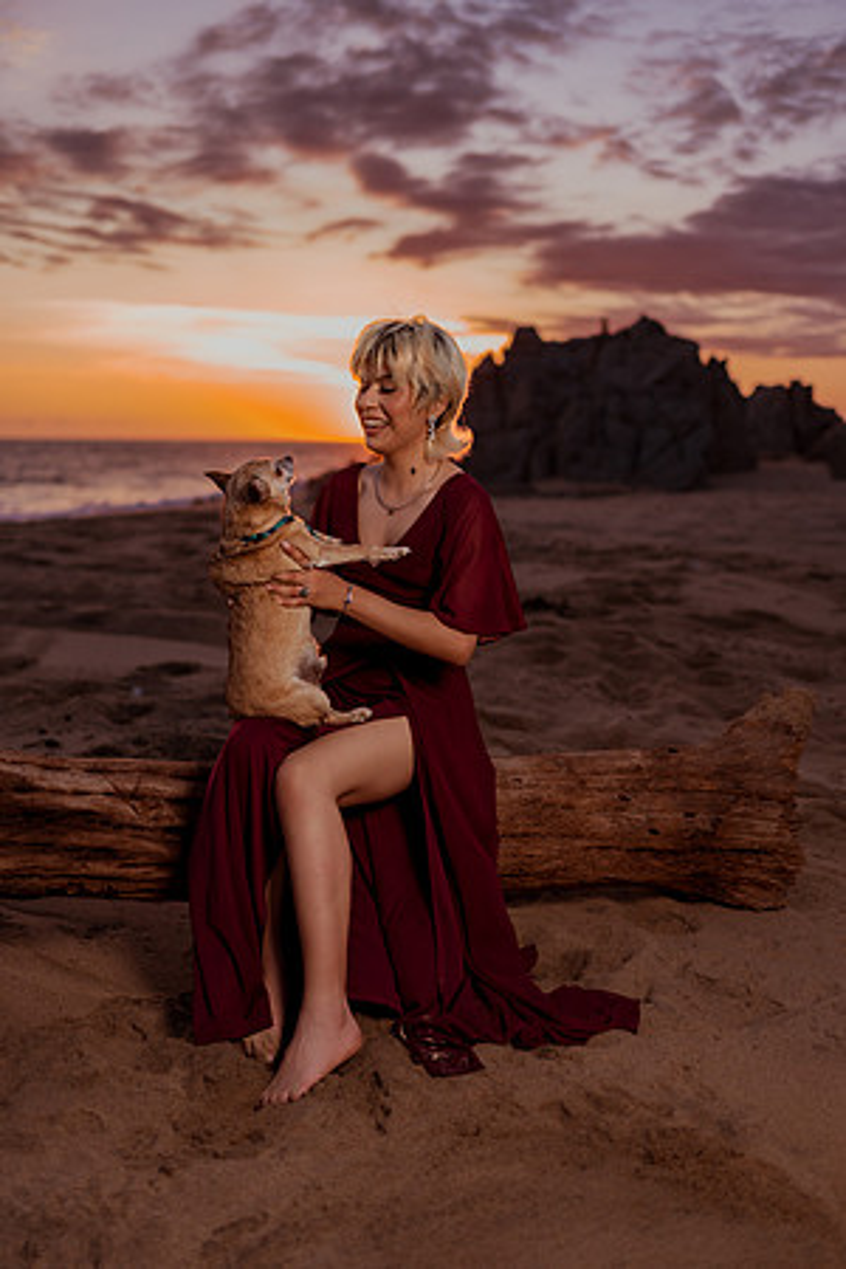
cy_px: 634
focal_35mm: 35
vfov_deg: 54.4
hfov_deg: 37.9
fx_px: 1234
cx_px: 423
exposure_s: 1/500
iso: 50
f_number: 1.8
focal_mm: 35
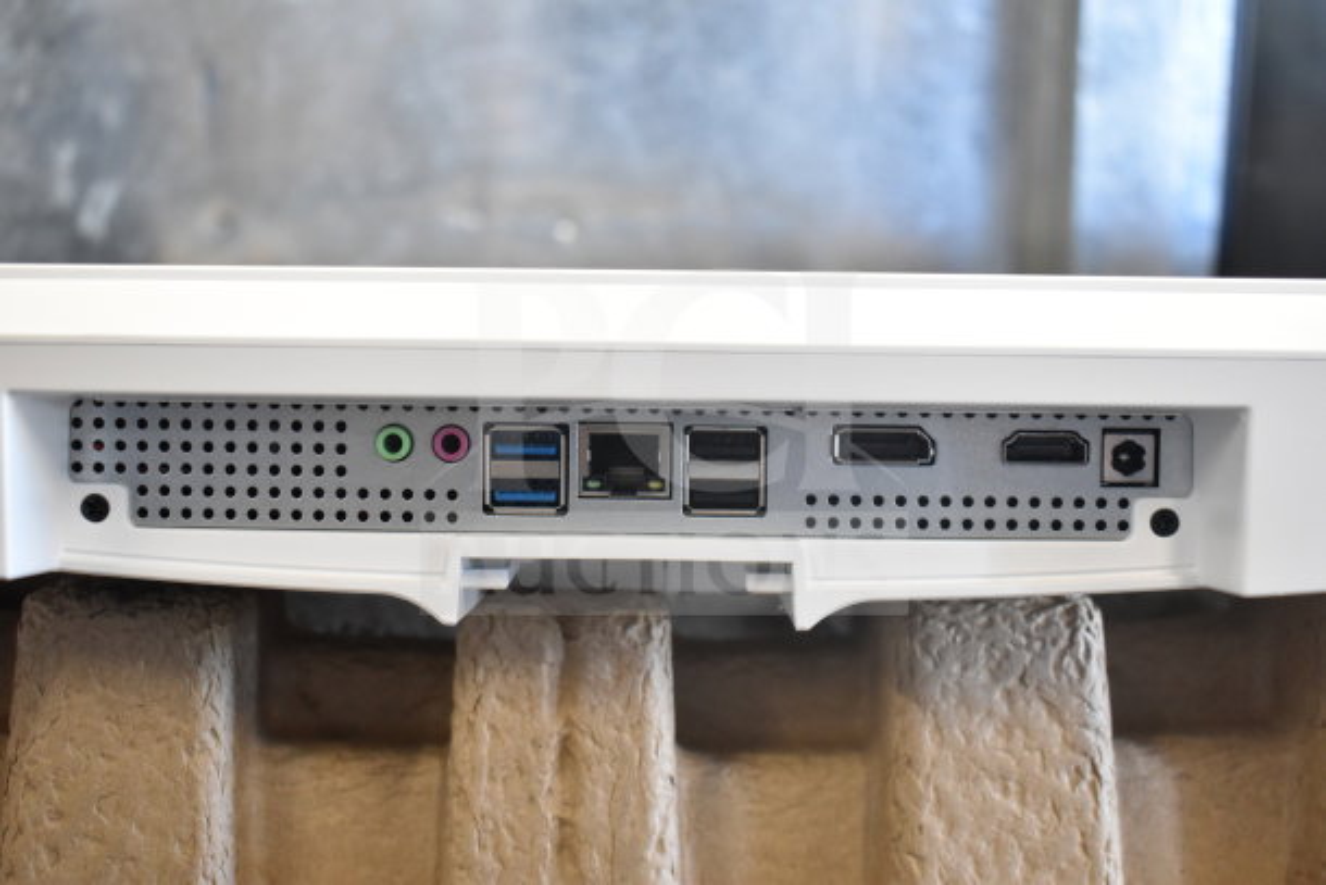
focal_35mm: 44
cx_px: 663
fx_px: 1603
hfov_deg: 45.0
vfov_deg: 30.9
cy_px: 442
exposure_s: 1/50
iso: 1800
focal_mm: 29
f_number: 4.2
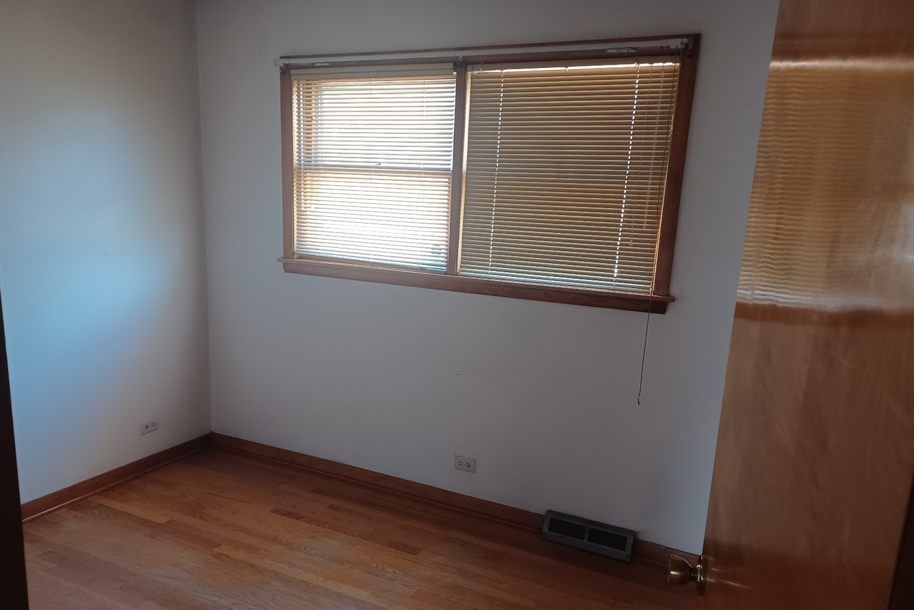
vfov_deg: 47.8
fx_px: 686
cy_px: 353
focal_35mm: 27
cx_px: 443
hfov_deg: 67.4
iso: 400
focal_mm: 4.6
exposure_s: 1/33
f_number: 1.8
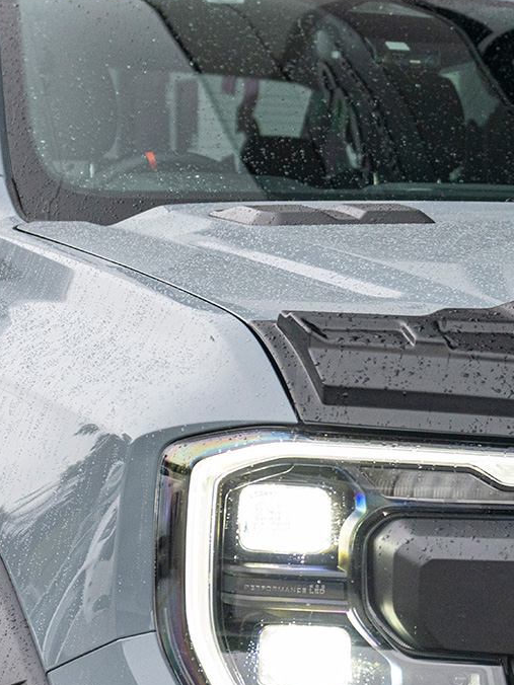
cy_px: 480
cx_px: 615
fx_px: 1722
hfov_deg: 16.3
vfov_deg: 22.4
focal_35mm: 87
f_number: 4
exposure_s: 1/160
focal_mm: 34
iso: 1250
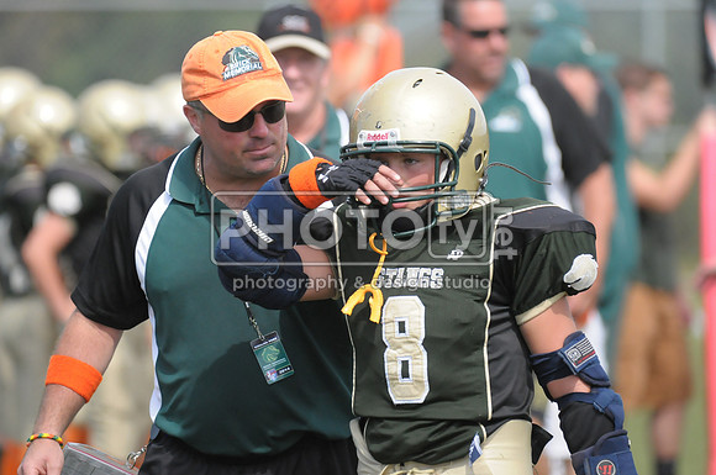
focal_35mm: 435
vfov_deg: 3.2
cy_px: 238
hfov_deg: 4.7
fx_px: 8640
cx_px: 358
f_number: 4
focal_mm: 290
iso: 1600
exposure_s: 1/6400
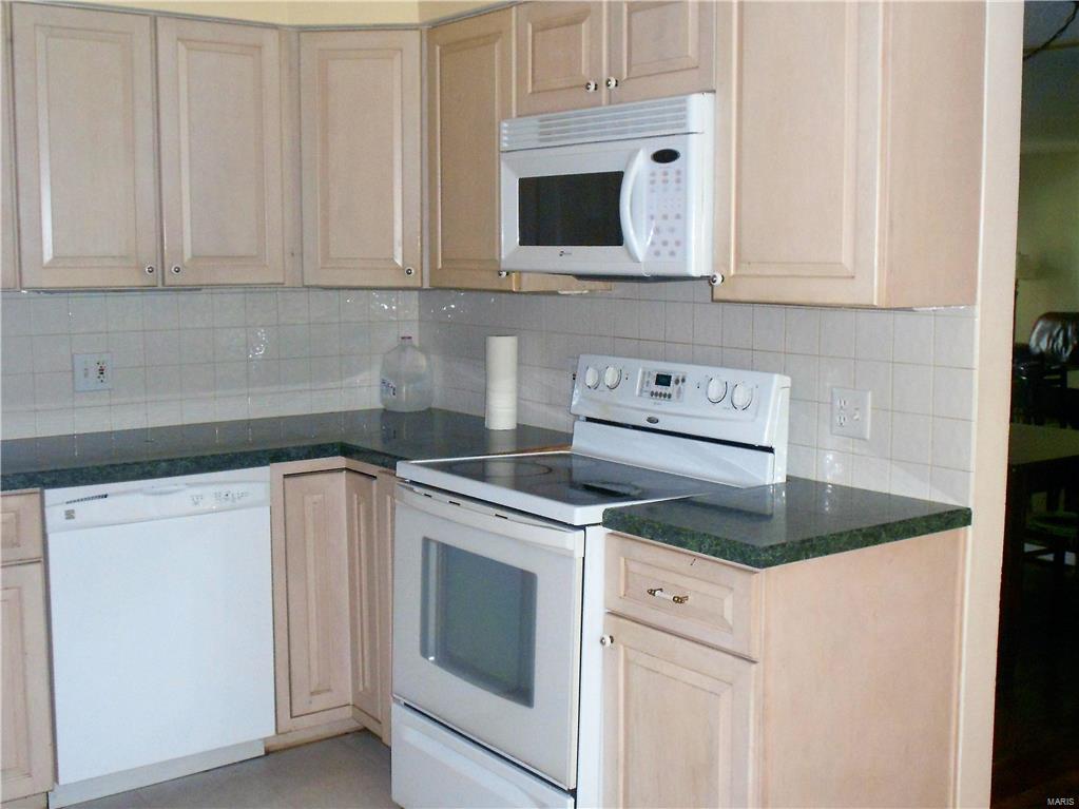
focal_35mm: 37
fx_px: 1153
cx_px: 540
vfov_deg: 38.7
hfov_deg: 50.1
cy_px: 404
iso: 320
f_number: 3.9
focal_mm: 6.7
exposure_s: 1/30
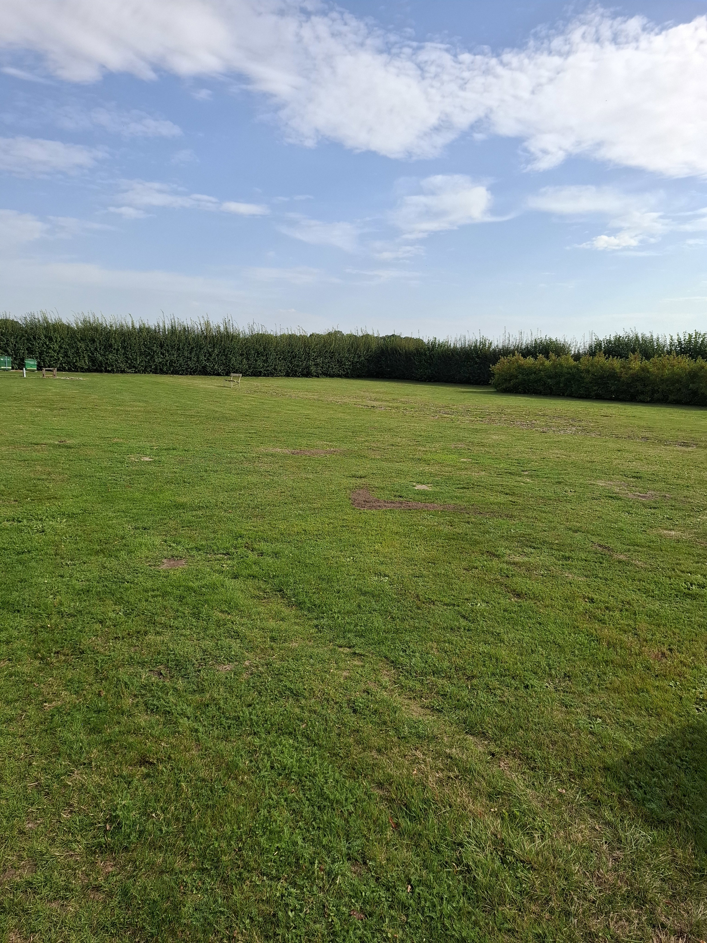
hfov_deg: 58.9
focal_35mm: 23
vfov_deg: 73.9
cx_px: 354
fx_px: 626
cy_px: 472
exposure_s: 1/1709
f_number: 1.8
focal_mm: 5.54
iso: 50
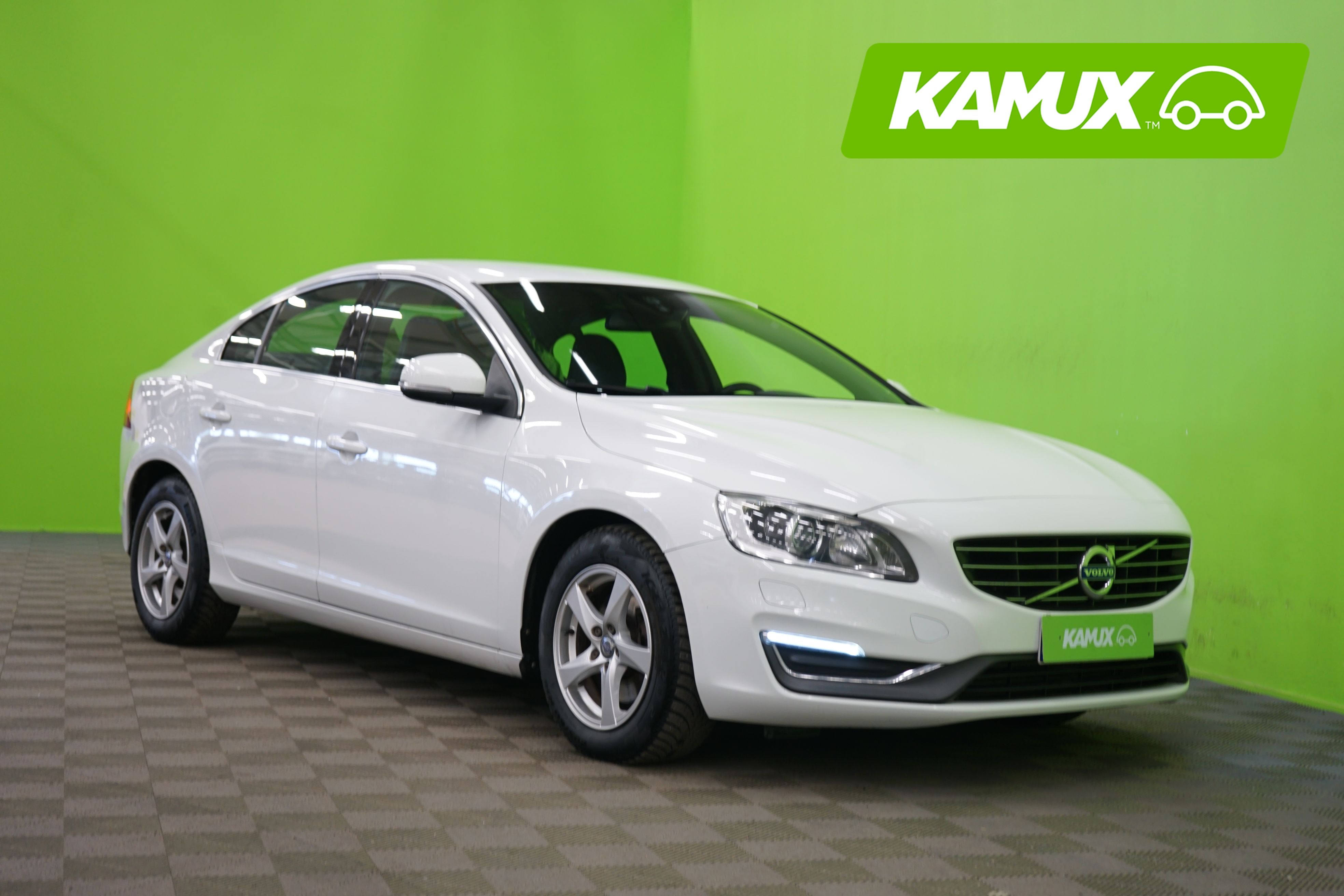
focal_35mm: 51
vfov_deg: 26.5
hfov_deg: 38.9
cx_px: 672
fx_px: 1904
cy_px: 448
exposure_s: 1/10
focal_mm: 51
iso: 400
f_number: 4.5
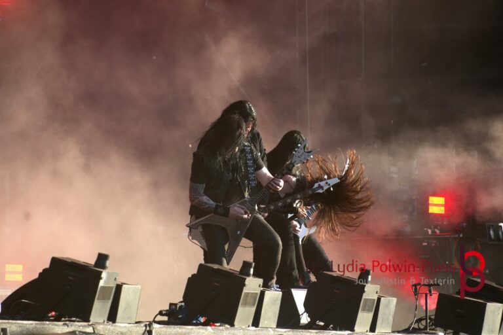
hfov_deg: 4.6
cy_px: 168
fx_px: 6287
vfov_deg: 3.1
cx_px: 252
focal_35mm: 450
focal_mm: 300
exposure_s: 1/500
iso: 400
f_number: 6.3
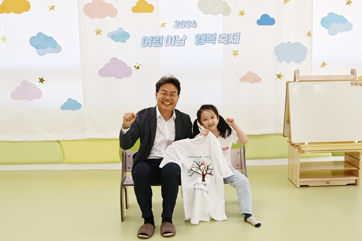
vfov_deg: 36.9
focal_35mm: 36
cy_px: 120
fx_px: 362
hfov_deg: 53.1
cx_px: 181
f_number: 5
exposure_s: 1/160
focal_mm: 24
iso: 500
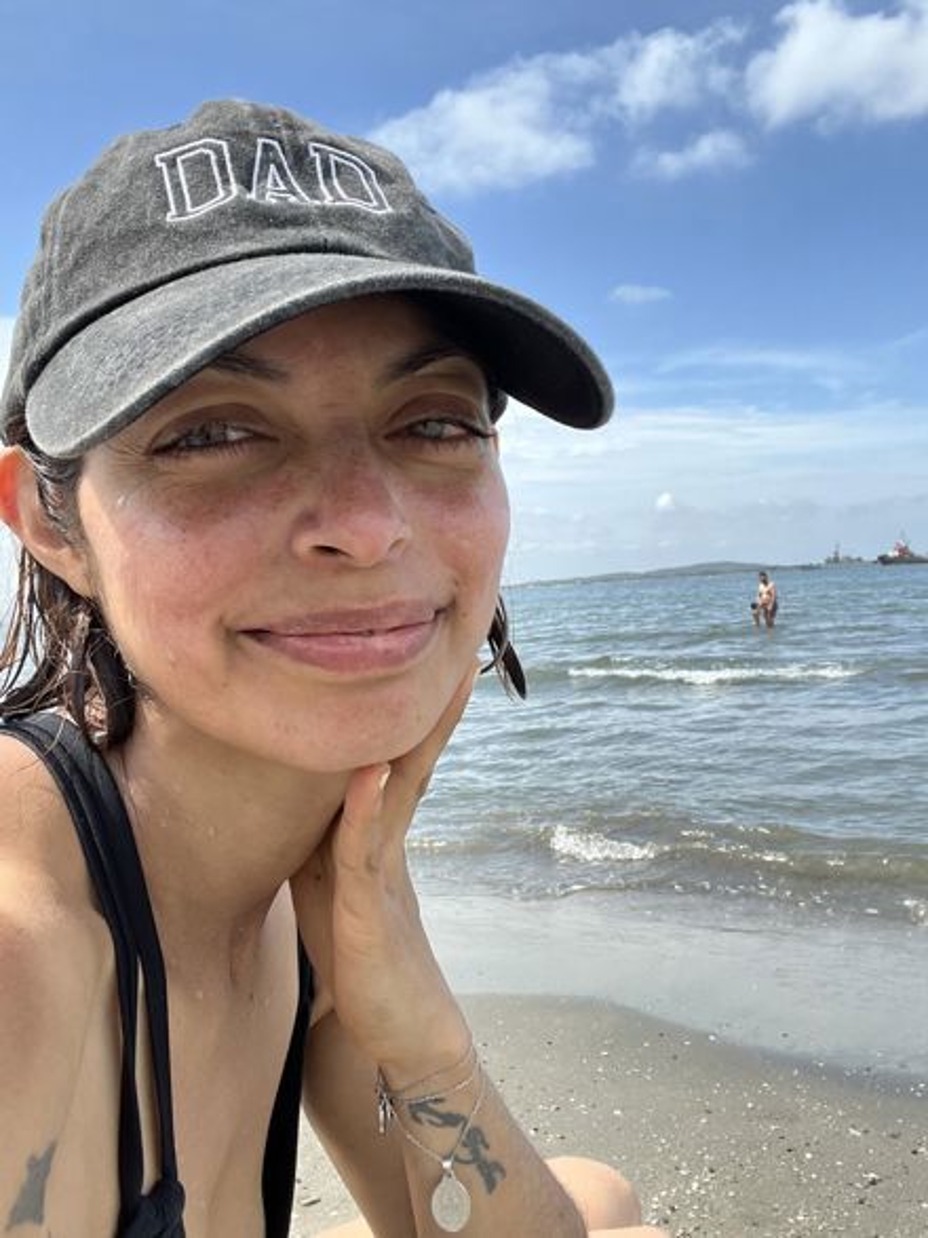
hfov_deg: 46.8
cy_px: 619
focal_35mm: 30
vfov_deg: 60.0
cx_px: 464
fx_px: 1073
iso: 32
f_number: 2.2
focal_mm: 2.71
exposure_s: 1/389
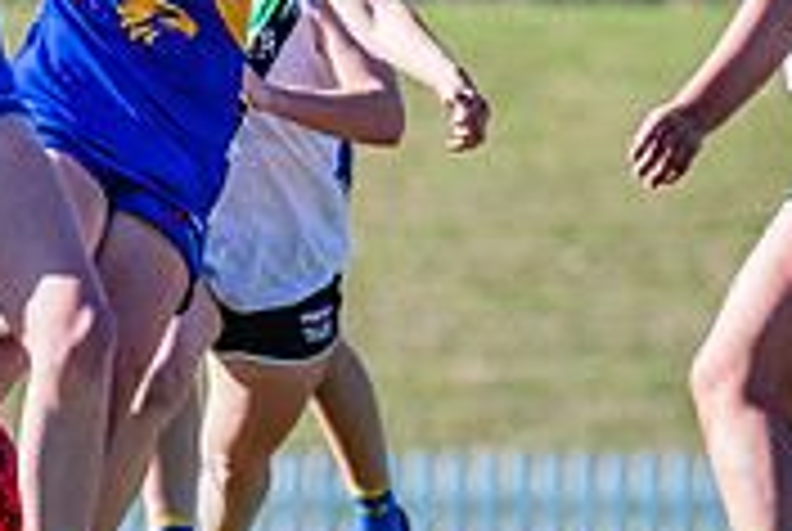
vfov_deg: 0.8
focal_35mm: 1738
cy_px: 138
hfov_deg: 1.2
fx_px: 38300
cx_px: 162
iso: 640
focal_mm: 420
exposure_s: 1/1250
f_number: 7.1
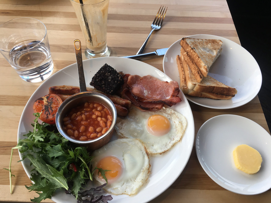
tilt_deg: -56.3
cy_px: 102
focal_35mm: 29
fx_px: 227
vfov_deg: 48.2
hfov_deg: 61.7
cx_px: 136
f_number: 2.2
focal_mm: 4.15
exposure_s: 1/100
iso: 25
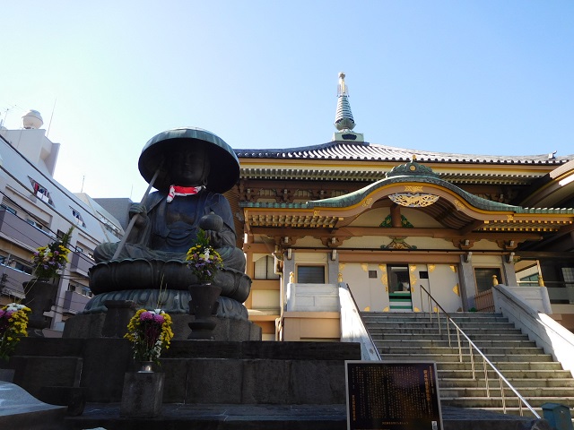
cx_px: 287
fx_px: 415
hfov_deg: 69.4
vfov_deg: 54.9
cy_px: 215
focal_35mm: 25
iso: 125
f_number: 3.4
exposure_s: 1/400
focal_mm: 4.5
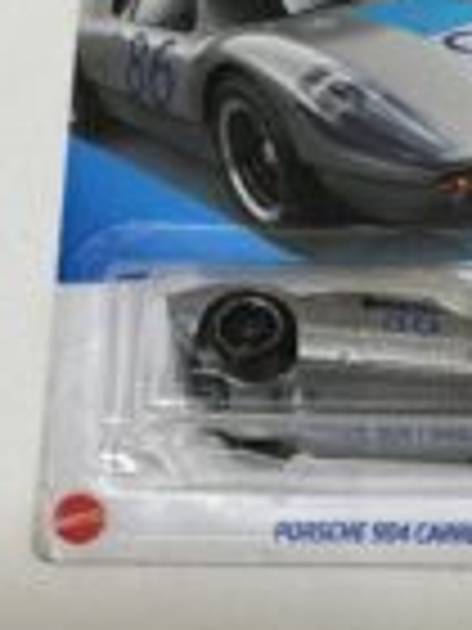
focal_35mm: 83
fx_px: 1509
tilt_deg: -73.5
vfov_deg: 23.6
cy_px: 302
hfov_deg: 17.4
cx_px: 450
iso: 100
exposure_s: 1/60
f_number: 1.8
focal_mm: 3
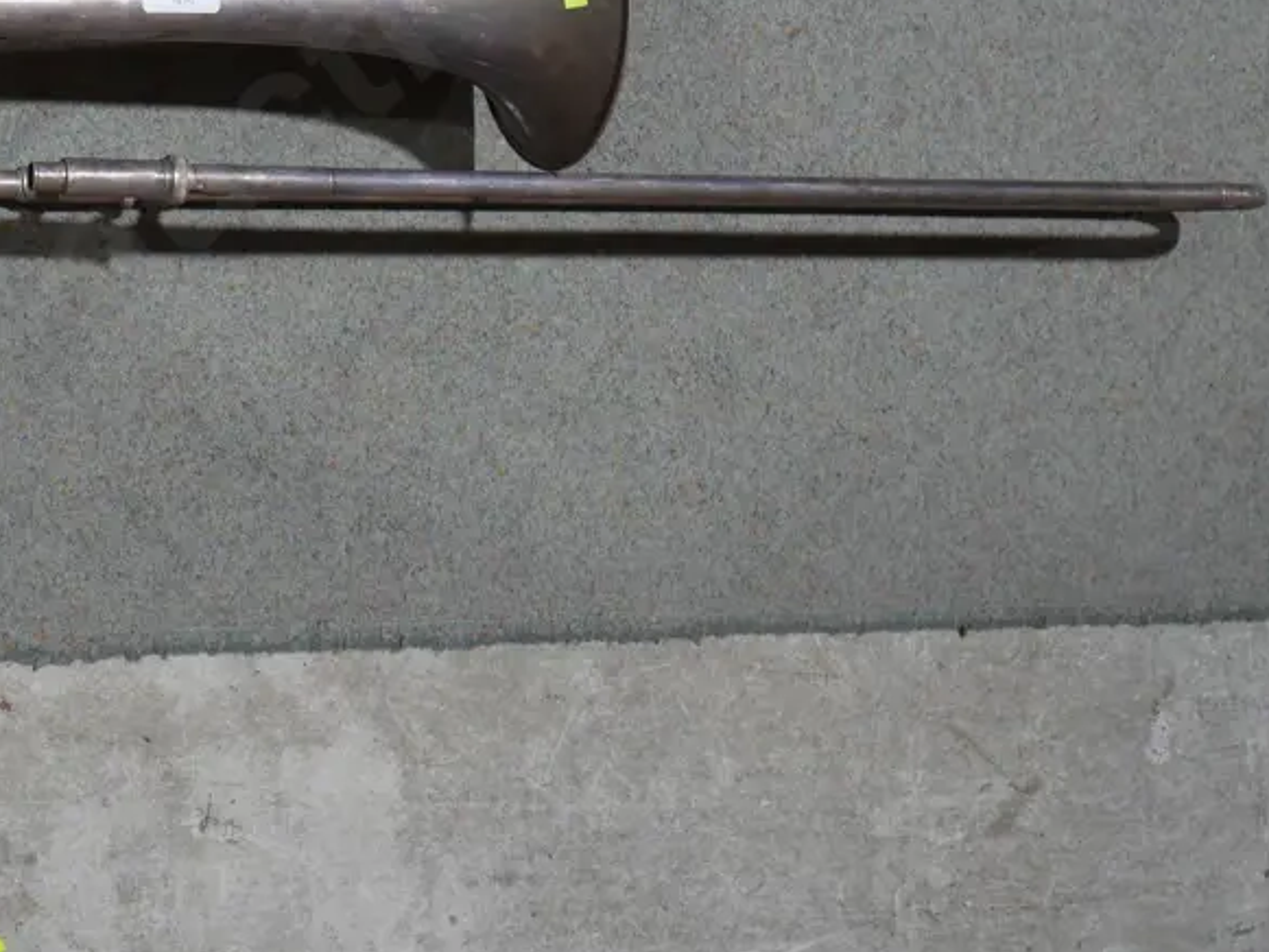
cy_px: 179
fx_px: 2457
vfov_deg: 21.6
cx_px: 207
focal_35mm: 67
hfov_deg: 28.2
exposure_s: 1/60
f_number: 4.1
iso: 400
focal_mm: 19
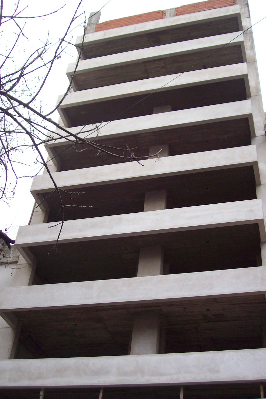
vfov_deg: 41.9
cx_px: 137
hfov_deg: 28.6
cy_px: 200
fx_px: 521
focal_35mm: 47
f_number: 3
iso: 80
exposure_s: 1/160
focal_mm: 7.6
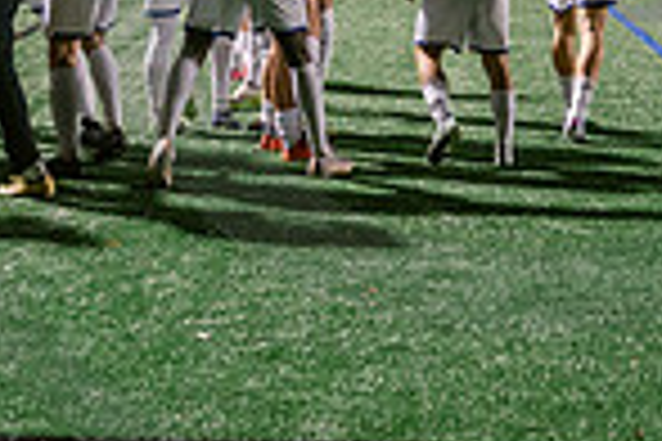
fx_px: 2317
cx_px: 509
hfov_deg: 16.2
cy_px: -106
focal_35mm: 126
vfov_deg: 10.7
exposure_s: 1/100
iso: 2500
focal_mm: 32
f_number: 4.5
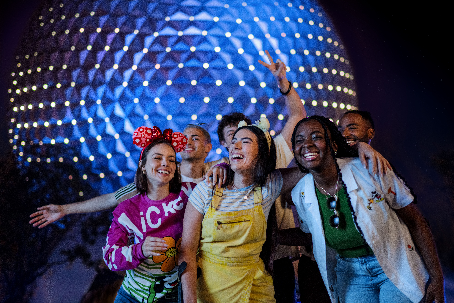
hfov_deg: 54.4
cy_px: 152
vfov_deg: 37.9
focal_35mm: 35
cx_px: 227
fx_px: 441
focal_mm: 35
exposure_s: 1/250
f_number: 1.4
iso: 2500
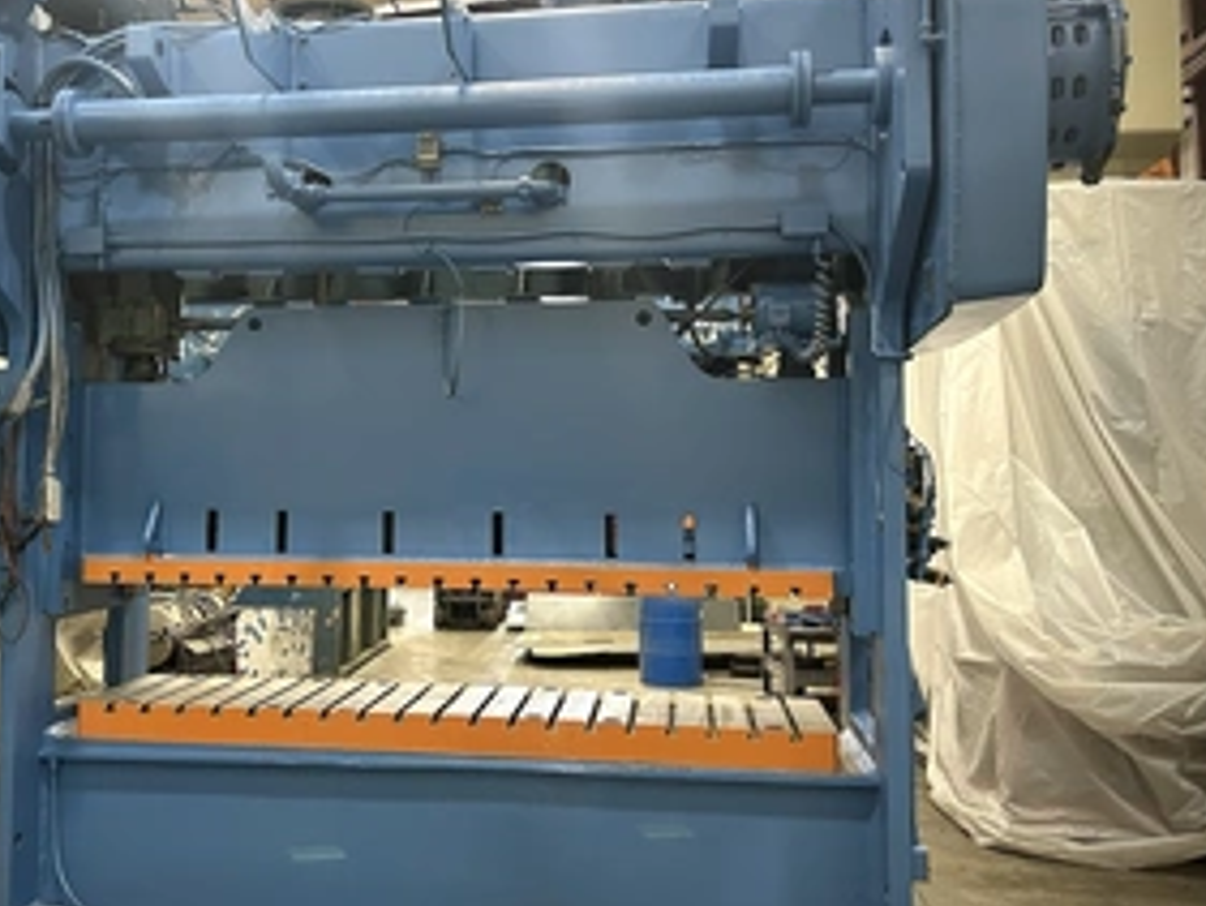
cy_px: 391
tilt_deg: +3.9
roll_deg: +0.1
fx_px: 1290
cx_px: 446
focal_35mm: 37
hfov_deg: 49.6
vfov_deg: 38.6
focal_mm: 5.7
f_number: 1.5
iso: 400
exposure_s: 1/40
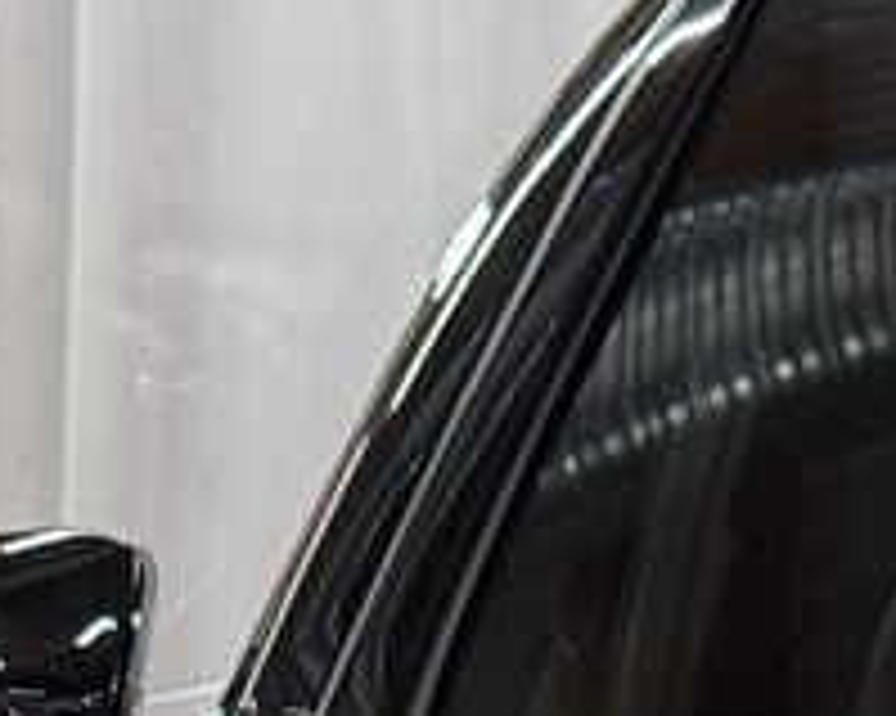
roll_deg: -0.5
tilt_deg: -11.5
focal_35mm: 339
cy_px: 1986
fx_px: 8985
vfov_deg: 4.4
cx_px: 1918
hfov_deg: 5.6
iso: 125
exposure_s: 1/58
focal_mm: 6.76
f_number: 1.78
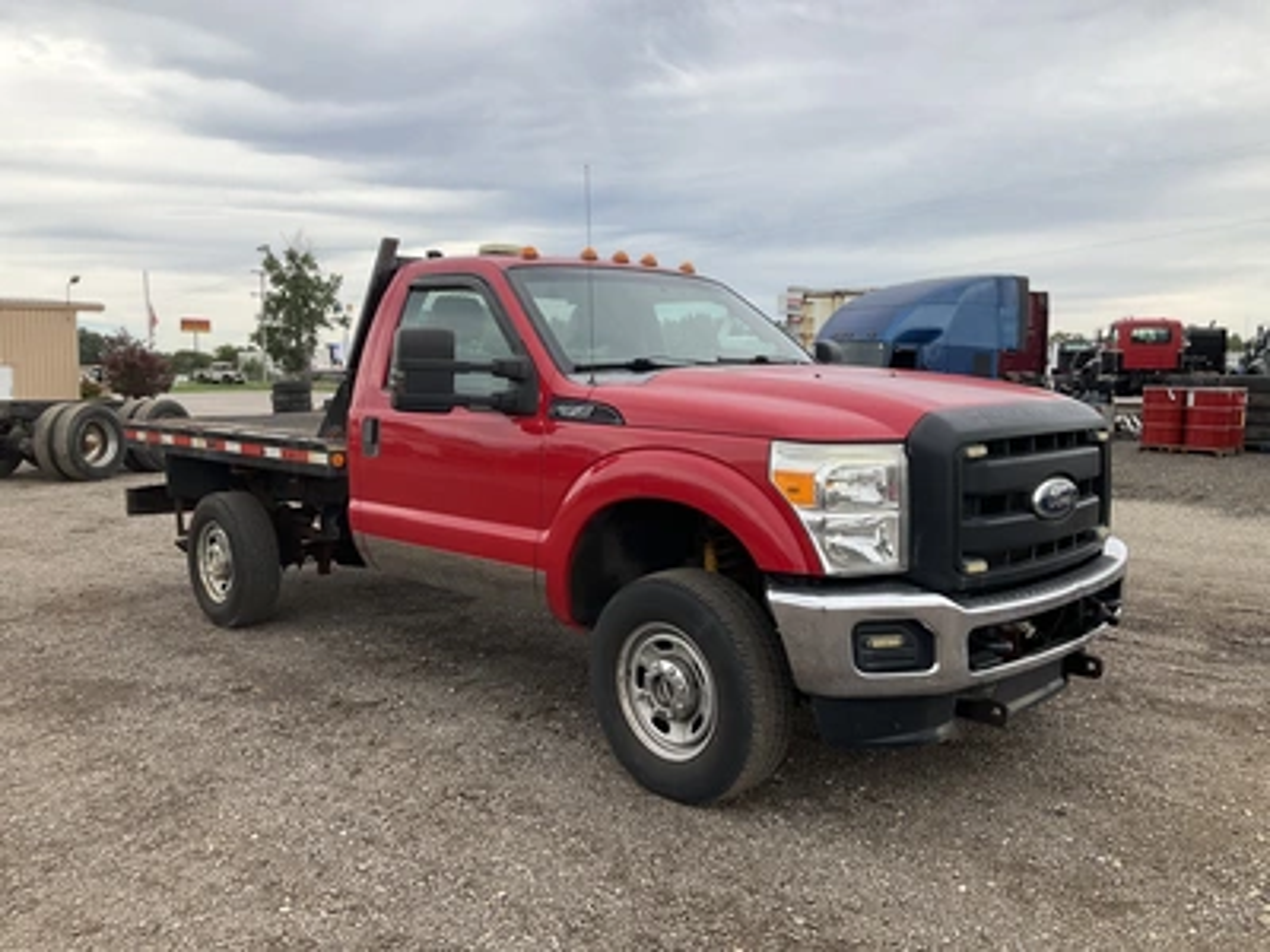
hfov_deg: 61.7
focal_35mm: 29
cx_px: 635
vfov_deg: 48.2
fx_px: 1064
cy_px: 476
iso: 25
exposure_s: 1/855
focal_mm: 3
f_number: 1.8
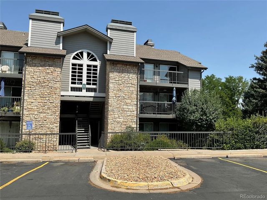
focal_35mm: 29
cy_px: 100
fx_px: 224
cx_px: 134
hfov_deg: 61.7
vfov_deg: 48.2
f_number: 1.8
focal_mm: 3
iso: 16
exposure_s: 1/1848
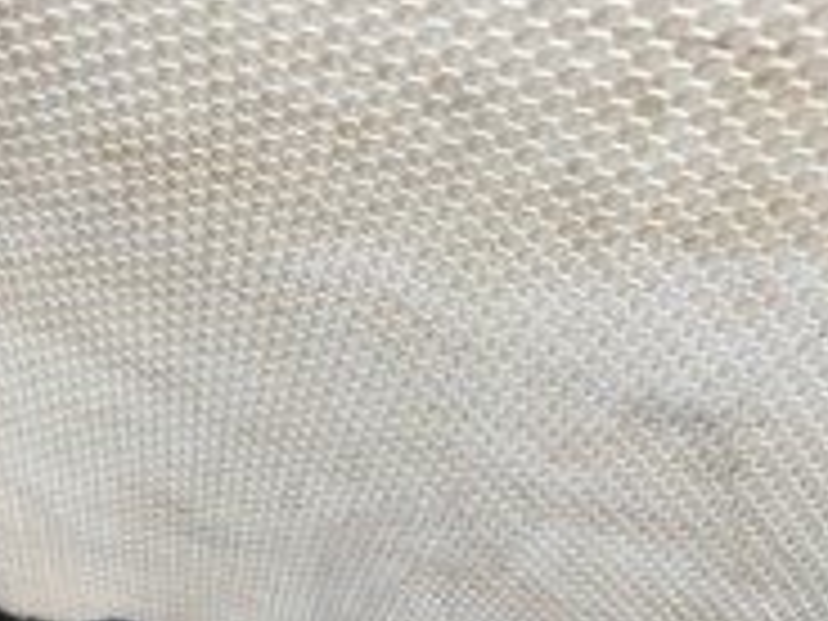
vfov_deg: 20.5
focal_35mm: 71
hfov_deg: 27.3
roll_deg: -0.9
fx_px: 1698
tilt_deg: +21.4
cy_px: 490
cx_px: 333
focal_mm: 4.15
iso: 40
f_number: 2.2
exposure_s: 1/120
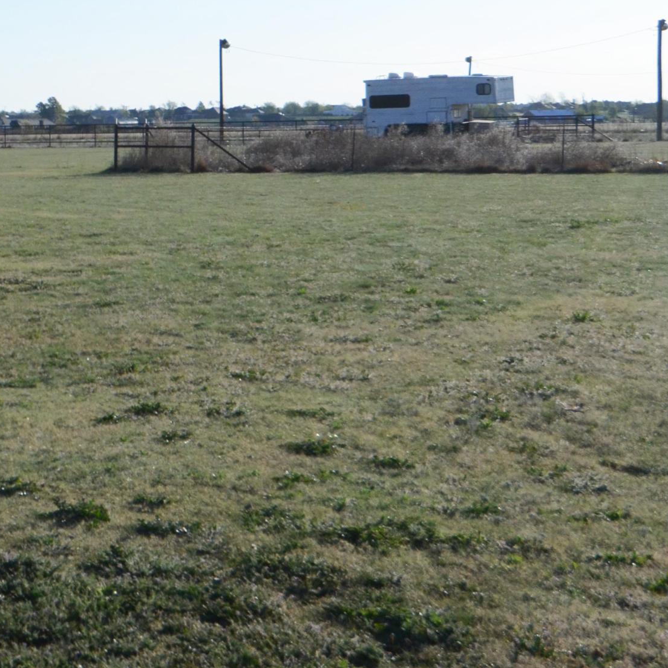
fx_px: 1812
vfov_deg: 20.8
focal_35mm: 83
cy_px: 200
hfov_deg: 19.2
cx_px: -221
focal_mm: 24
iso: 800
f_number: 8
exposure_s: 1/2500
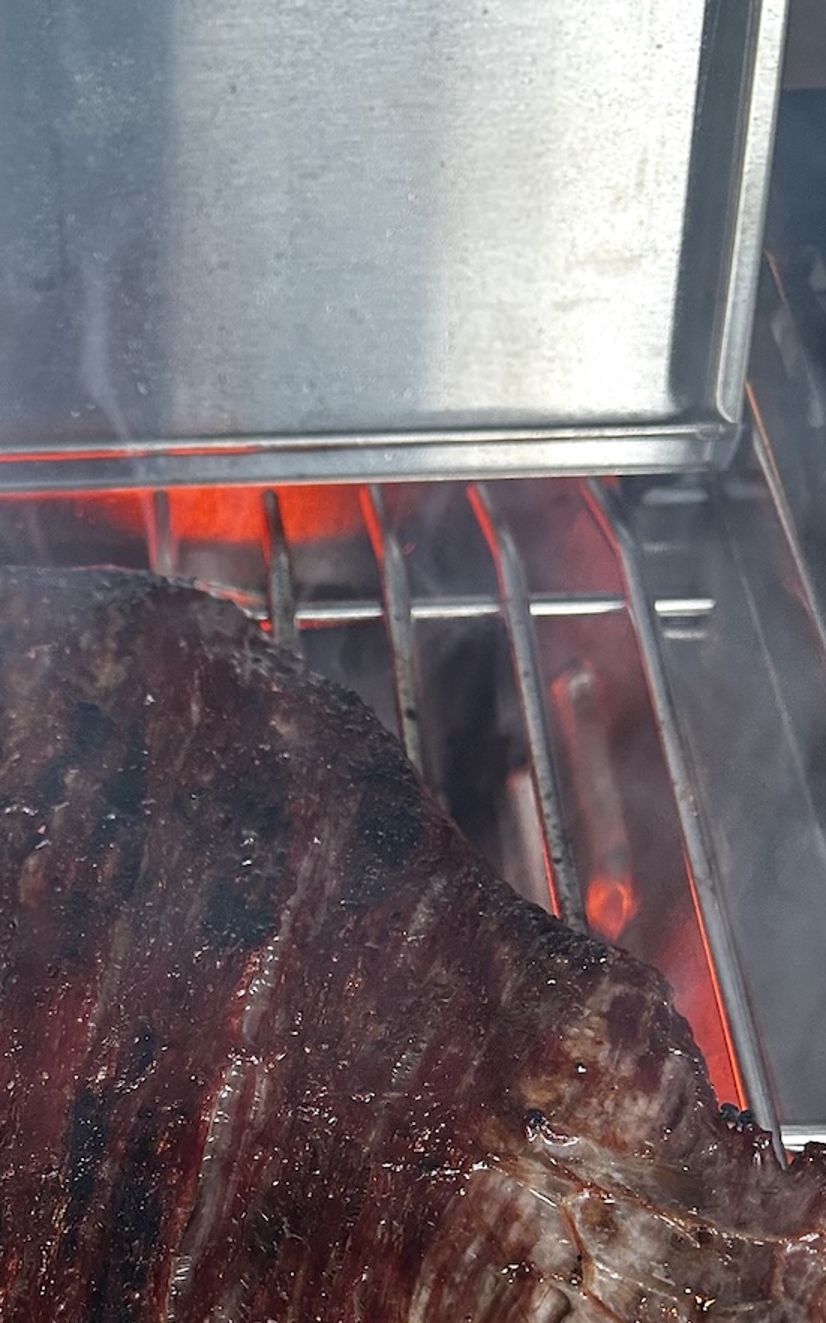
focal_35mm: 50
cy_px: 996
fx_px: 1801
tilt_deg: -57.0
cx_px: 12
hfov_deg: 24.7
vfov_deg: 39.2
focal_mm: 5.7
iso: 160
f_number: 1.5
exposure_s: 1/55
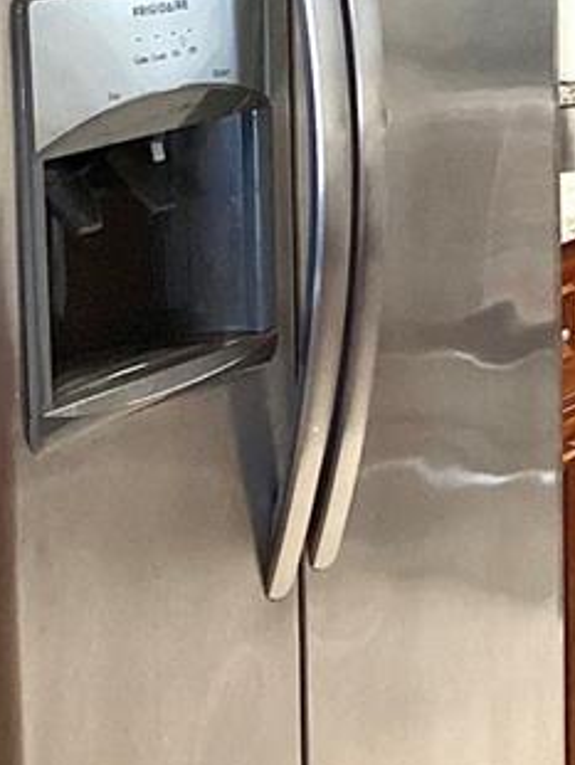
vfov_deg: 16.0
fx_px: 2654
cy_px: -30
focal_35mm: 120
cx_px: 1002
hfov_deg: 11.5
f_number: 2.4
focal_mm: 3.3
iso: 160
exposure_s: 1/60
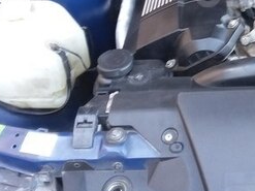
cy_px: -9
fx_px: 611
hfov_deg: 22.4
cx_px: 275
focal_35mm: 83
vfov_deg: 17.3
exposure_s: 1/33
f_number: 2.2
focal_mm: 3.3
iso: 100
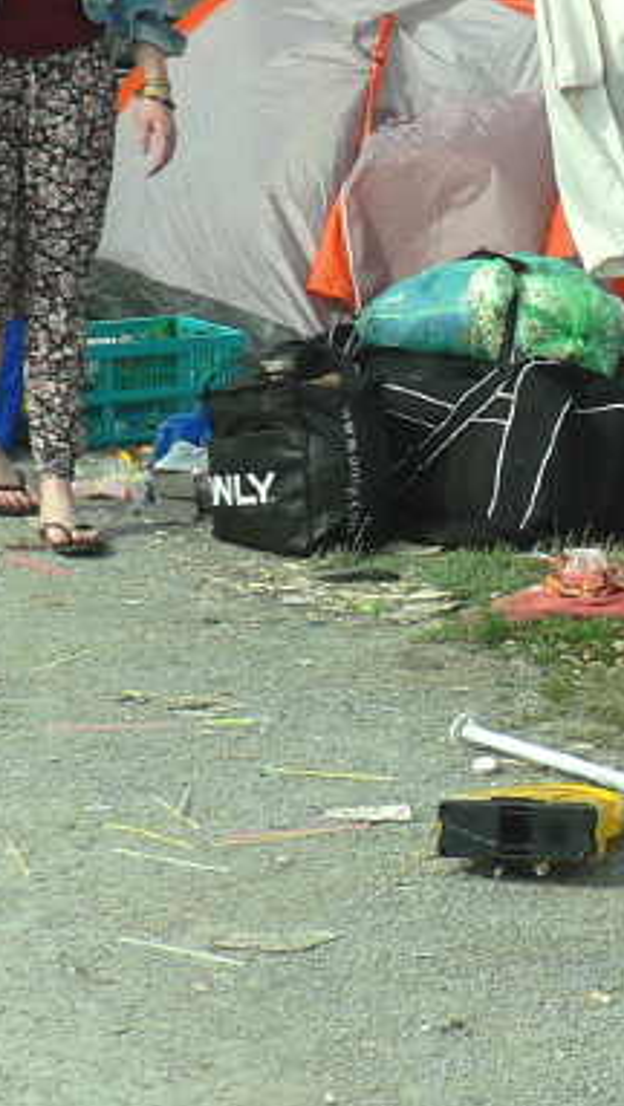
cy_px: 202
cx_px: 1104
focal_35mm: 145
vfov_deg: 14.7
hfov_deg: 8.1
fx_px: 4257
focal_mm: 8.7
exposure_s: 1/320
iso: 64
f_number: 4
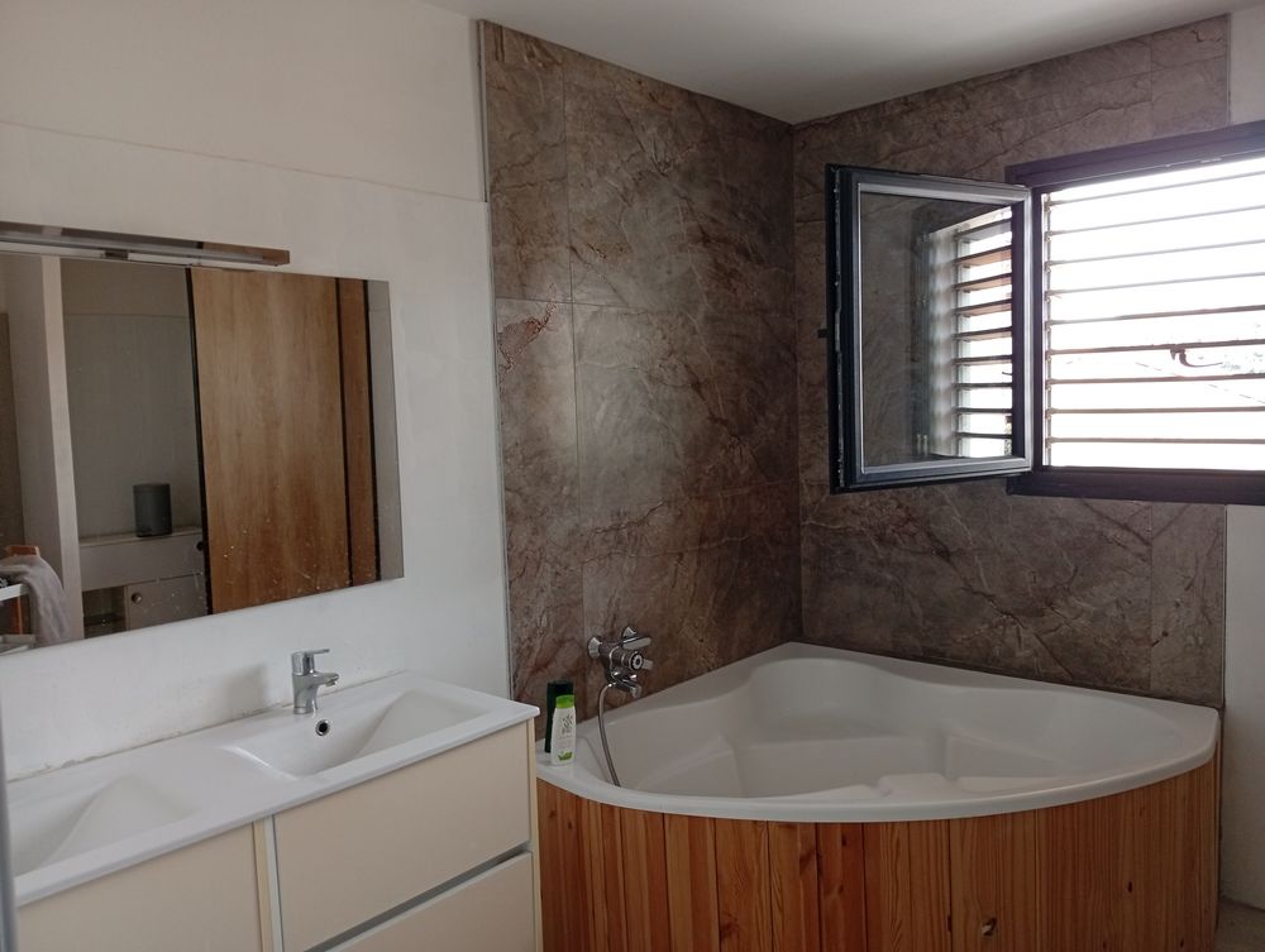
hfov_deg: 65.2
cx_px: 632
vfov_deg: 51.5
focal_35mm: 27
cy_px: 476
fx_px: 988
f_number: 1.8
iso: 458
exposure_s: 1/33.3
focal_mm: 3.98
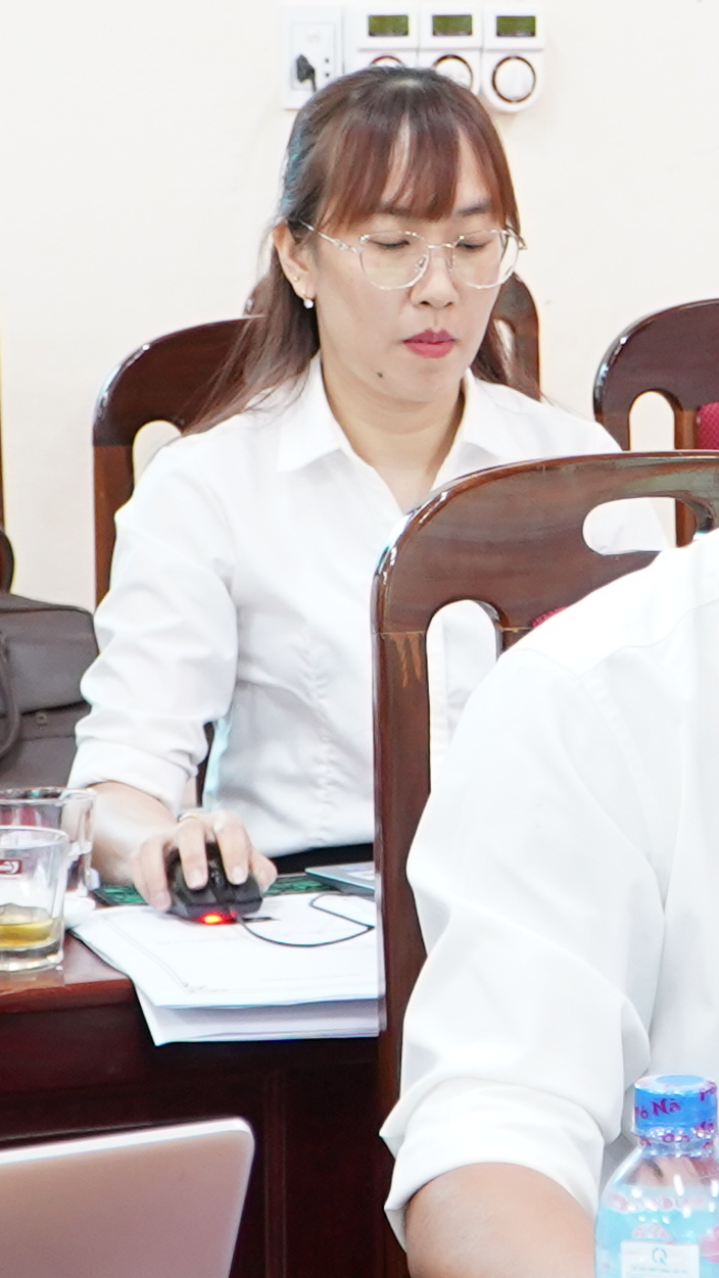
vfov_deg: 19.1
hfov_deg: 10.7
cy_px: 456
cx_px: 682
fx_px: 3797
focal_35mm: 112
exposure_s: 1/40
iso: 1250
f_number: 4
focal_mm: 23
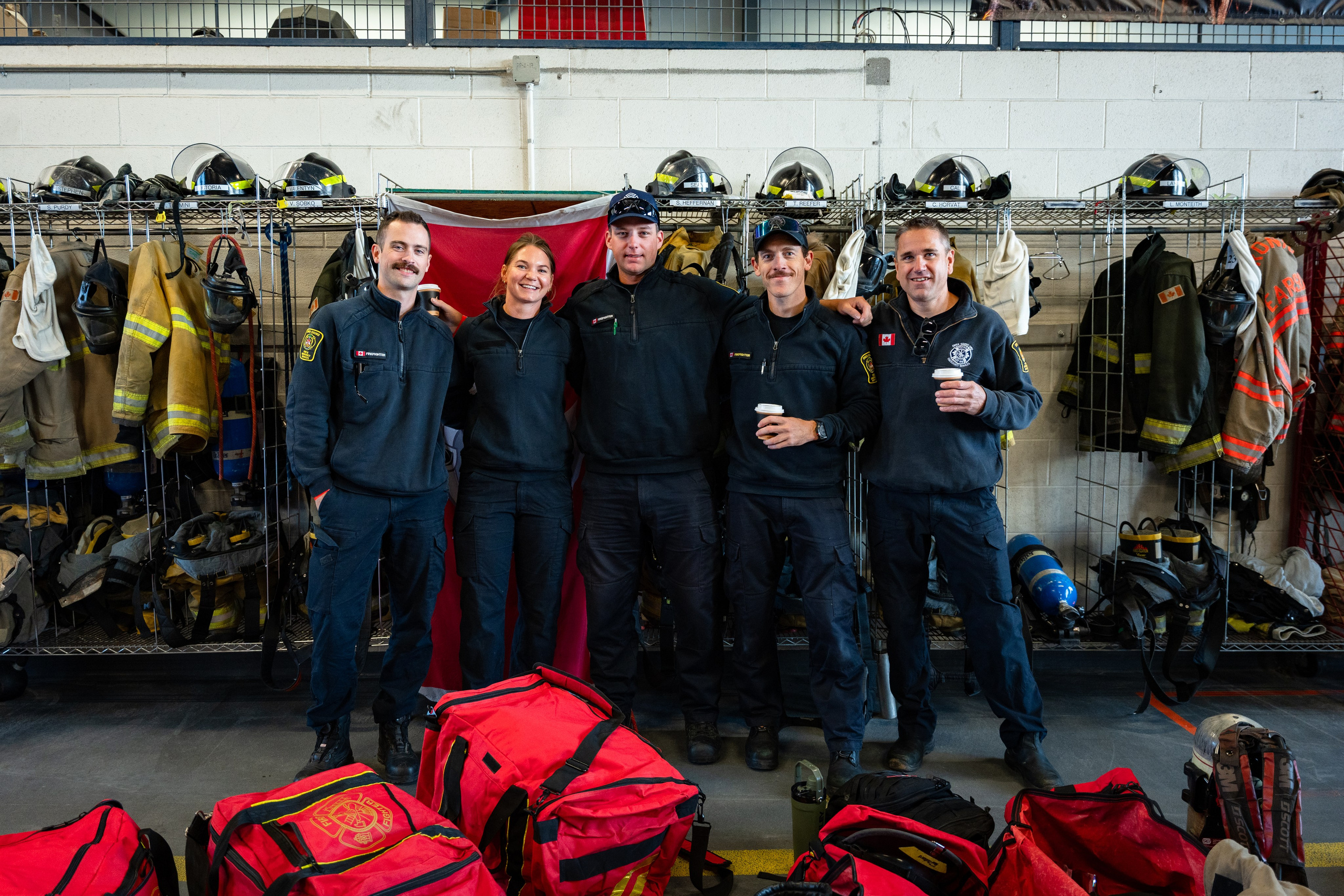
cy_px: 452
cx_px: 689
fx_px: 1035
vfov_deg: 46.8
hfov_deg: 66.0
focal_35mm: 28
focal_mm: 26.3
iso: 800
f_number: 2.8
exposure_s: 1/200
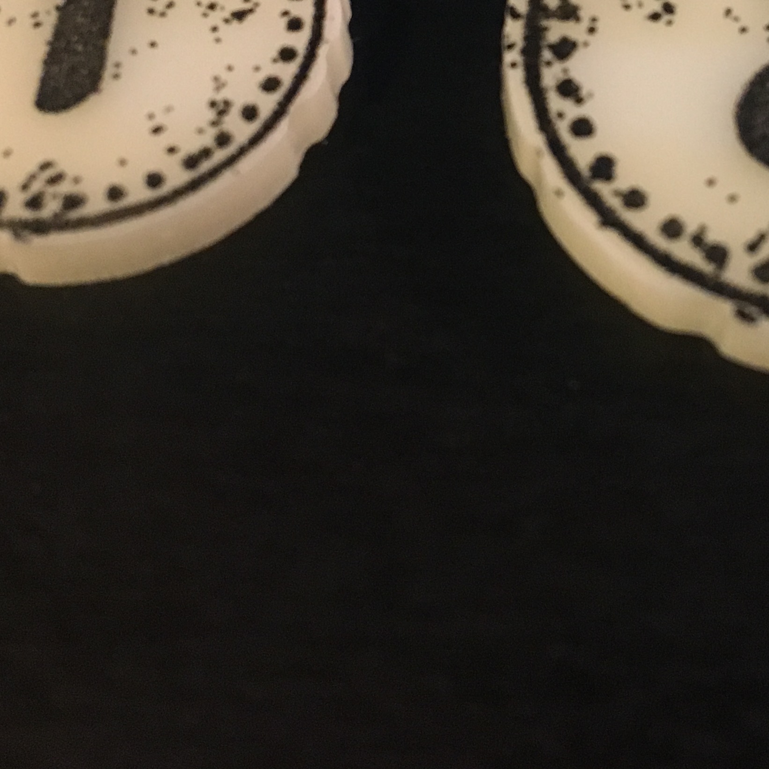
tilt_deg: -57.4
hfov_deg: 27.1
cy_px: 63
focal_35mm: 63
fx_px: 1583
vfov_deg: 26.3
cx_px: 540
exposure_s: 1/24
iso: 200
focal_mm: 4.15
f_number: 2.2
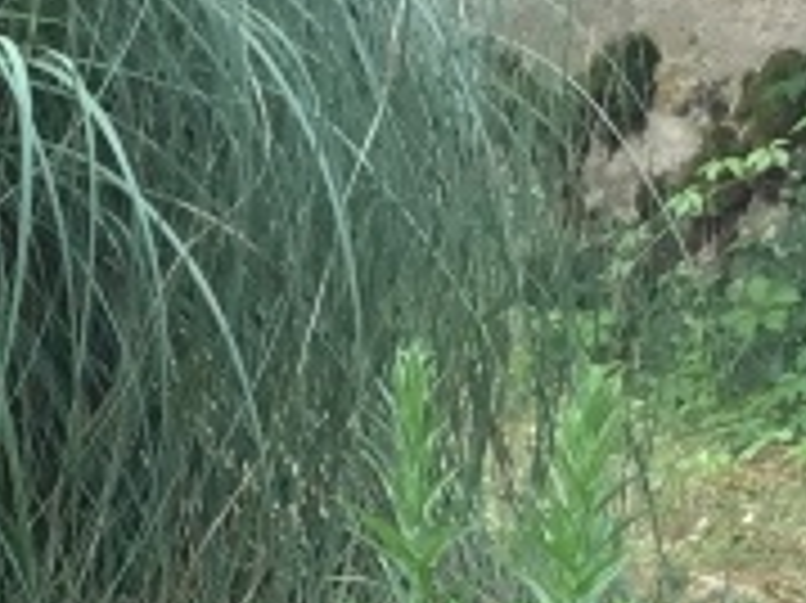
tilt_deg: -20.3
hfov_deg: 9.2
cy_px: 1616
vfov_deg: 6.6
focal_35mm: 208
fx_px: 4840
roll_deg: -2.4
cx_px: -518
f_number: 2.4
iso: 25
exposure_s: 1/100
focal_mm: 3.3
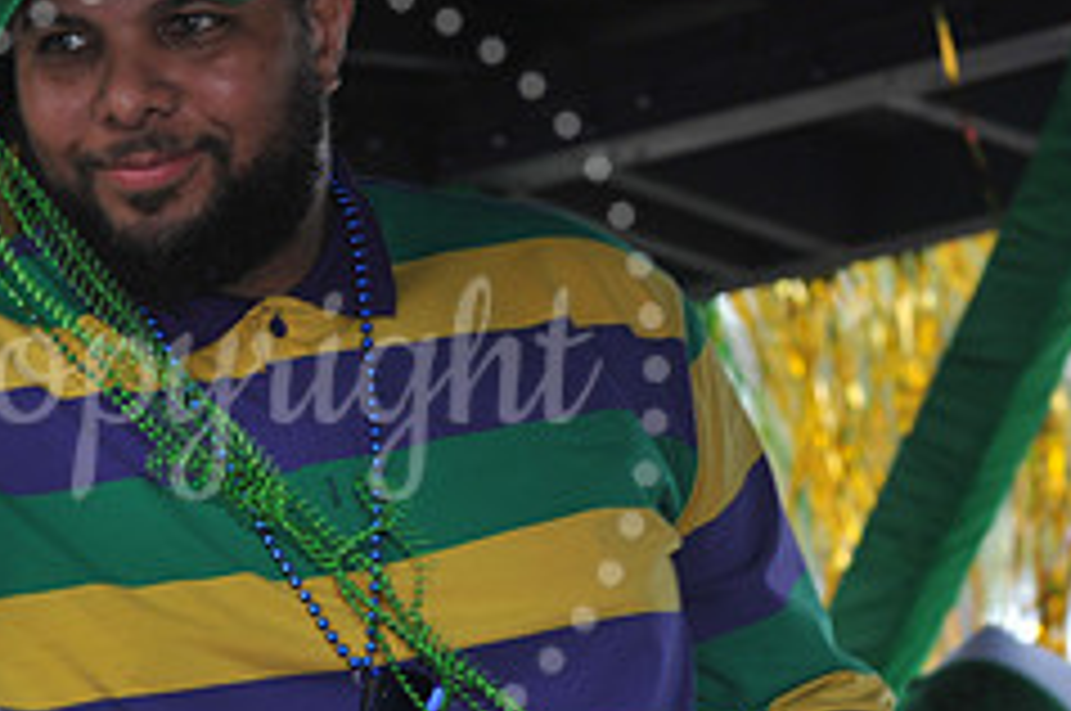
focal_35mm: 354
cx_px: 238
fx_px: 10517
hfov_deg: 5.8
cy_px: 378
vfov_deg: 3.9
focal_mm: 145
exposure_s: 1/80
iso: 250
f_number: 6.3
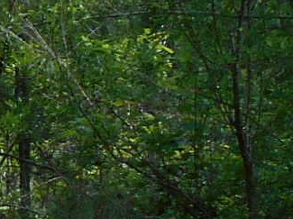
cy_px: 212
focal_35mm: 182
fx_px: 1539
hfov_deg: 9.2
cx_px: -515
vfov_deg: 8.1
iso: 80
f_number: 3.2
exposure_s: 1/250
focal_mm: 4.6
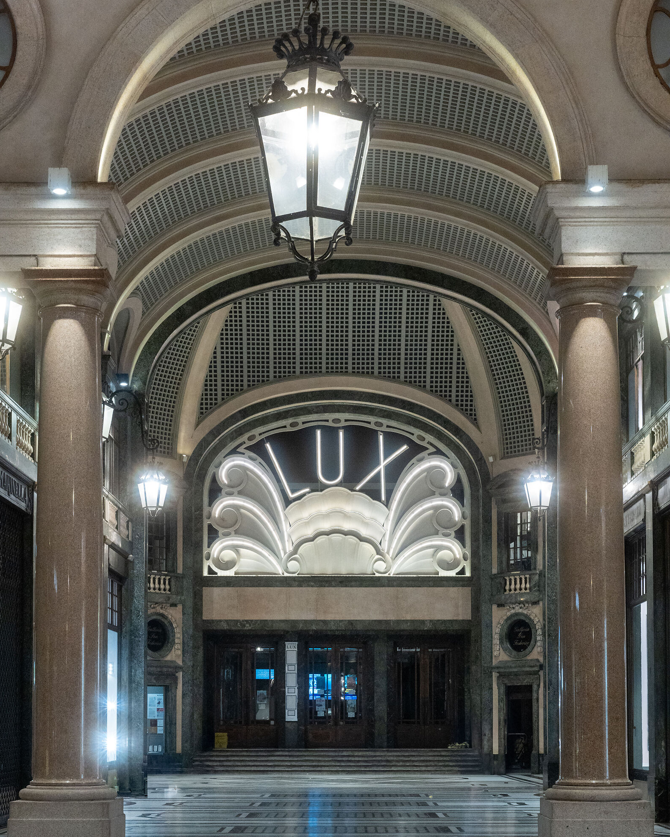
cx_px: 331
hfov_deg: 26.7
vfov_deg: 33.0
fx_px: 1413
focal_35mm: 57
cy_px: 404
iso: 8000
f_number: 11
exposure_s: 1/50
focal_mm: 50
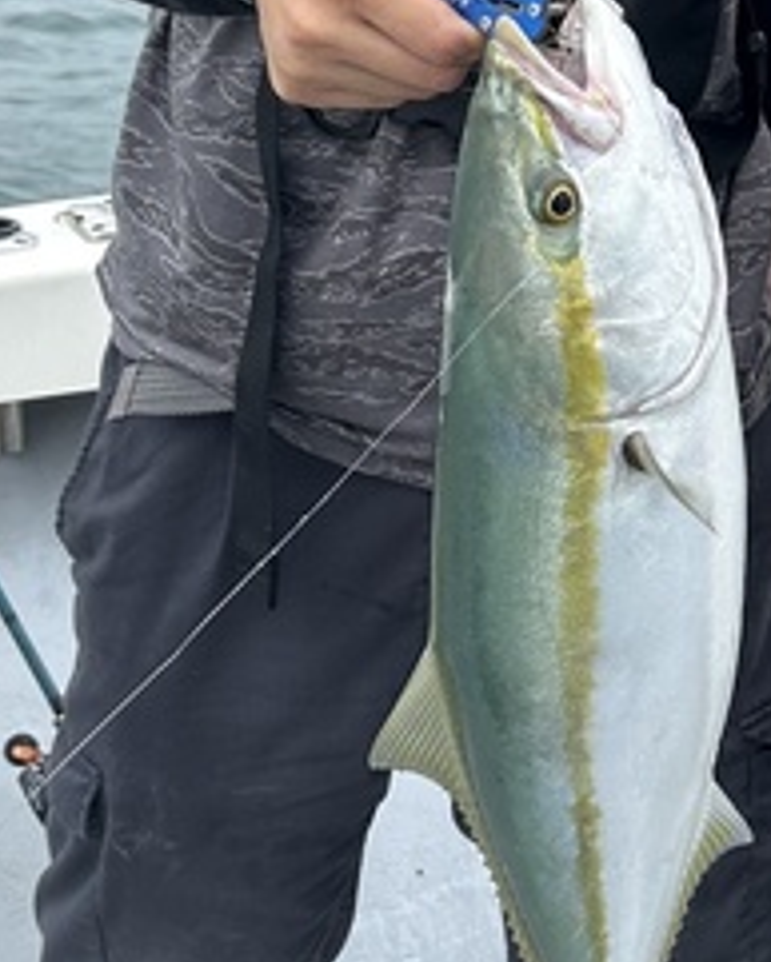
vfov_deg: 22.8
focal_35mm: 83
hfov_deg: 17.6
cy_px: 255
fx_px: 2366
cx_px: 935
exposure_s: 1/1845
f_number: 1.78
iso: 80
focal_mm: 6.86
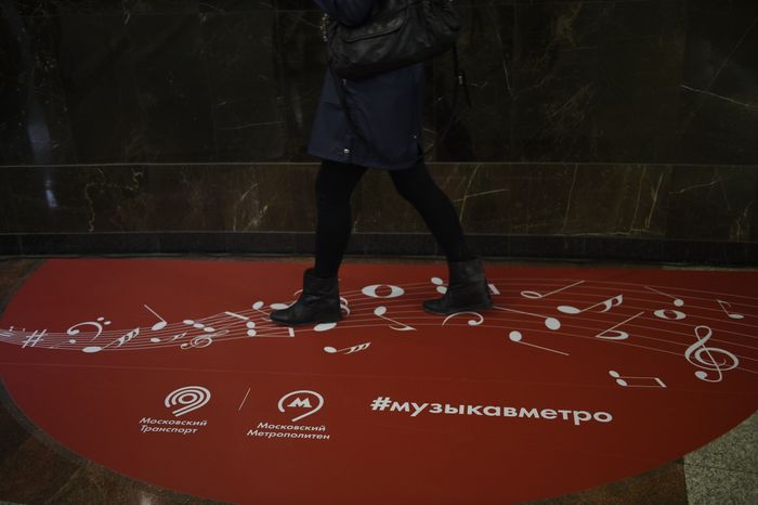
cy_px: 252
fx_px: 842
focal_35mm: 40
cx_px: 379
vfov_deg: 33.4
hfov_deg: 48.5
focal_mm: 40
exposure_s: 1/125
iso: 2500
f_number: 2.8
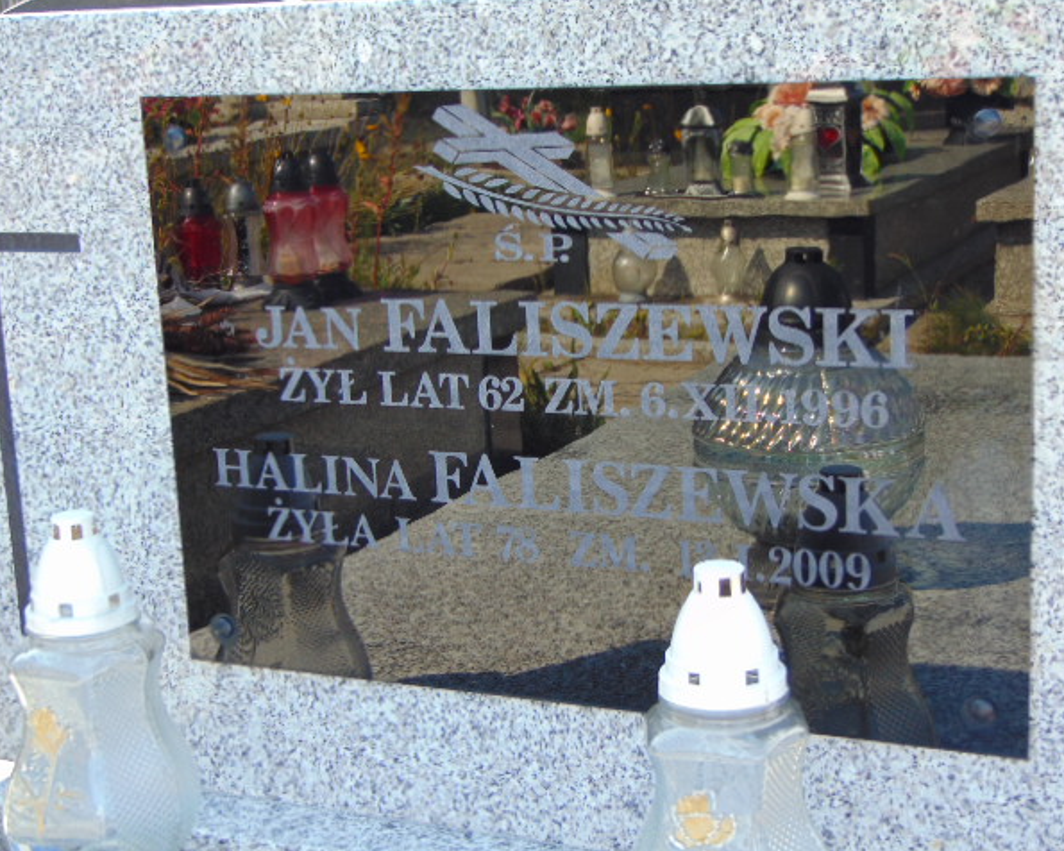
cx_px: 563
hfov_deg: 30.0
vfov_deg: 24.2
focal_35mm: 63
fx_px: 1984
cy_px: 424
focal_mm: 10.8
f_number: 3.6
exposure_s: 1/100
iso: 80
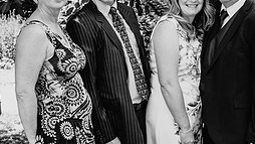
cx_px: 204
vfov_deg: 13.2
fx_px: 615
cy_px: 127
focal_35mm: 91
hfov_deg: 23.1
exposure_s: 1/200
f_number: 5
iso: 400
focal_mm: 38
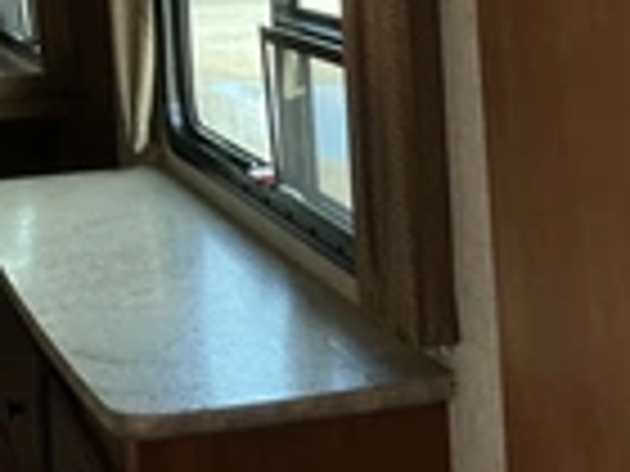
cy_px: -103
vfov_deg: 17.0
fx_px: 1511
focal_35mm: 83
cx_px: 104
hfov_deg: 23.1
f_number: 1.8
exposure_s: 1/63
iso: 64
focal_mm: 3
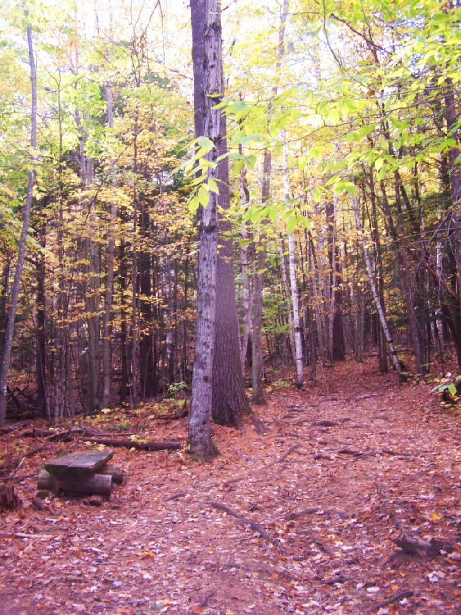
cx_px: 230
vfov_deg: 49.0
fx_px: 675
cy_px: 308
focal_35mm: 38
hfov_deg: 37.7
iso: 140
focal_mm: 6.3
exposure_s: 1/60
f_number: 2.8
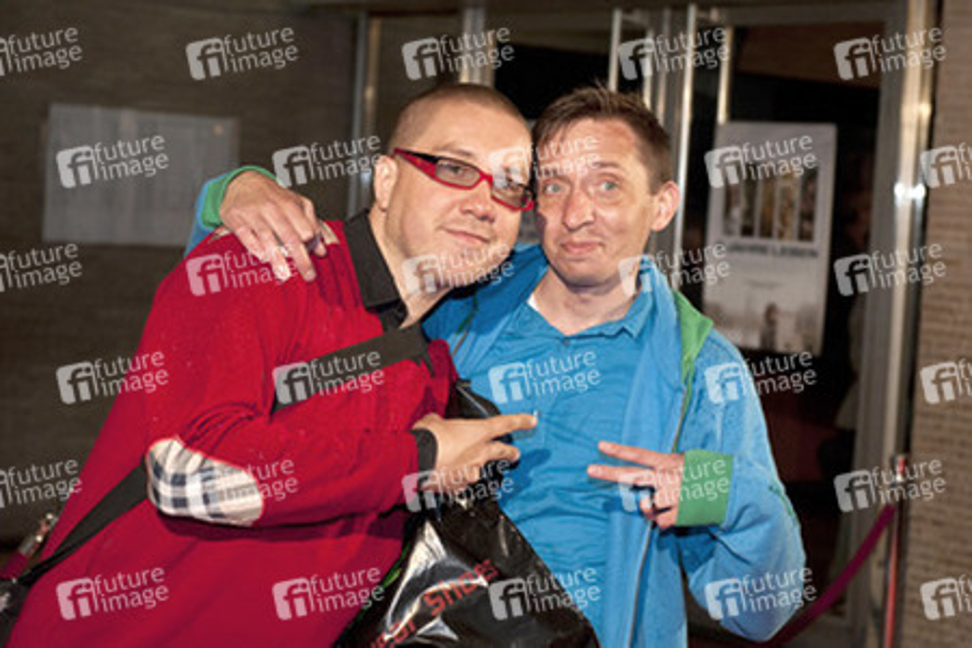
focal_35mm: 70
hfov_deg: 28.8
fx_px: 1890
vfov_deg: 19.5
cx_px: 486
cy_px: 324
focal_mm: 70
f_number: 5
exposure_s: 1/250
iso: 1600
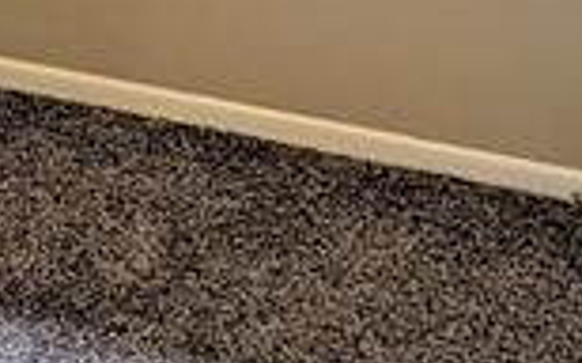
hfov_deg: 11.0
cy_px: -681
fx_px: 2679
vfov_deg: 7.0
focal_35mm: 169
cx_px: -686
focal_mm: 6.81
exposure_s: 1/122
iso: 46
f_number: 1.85
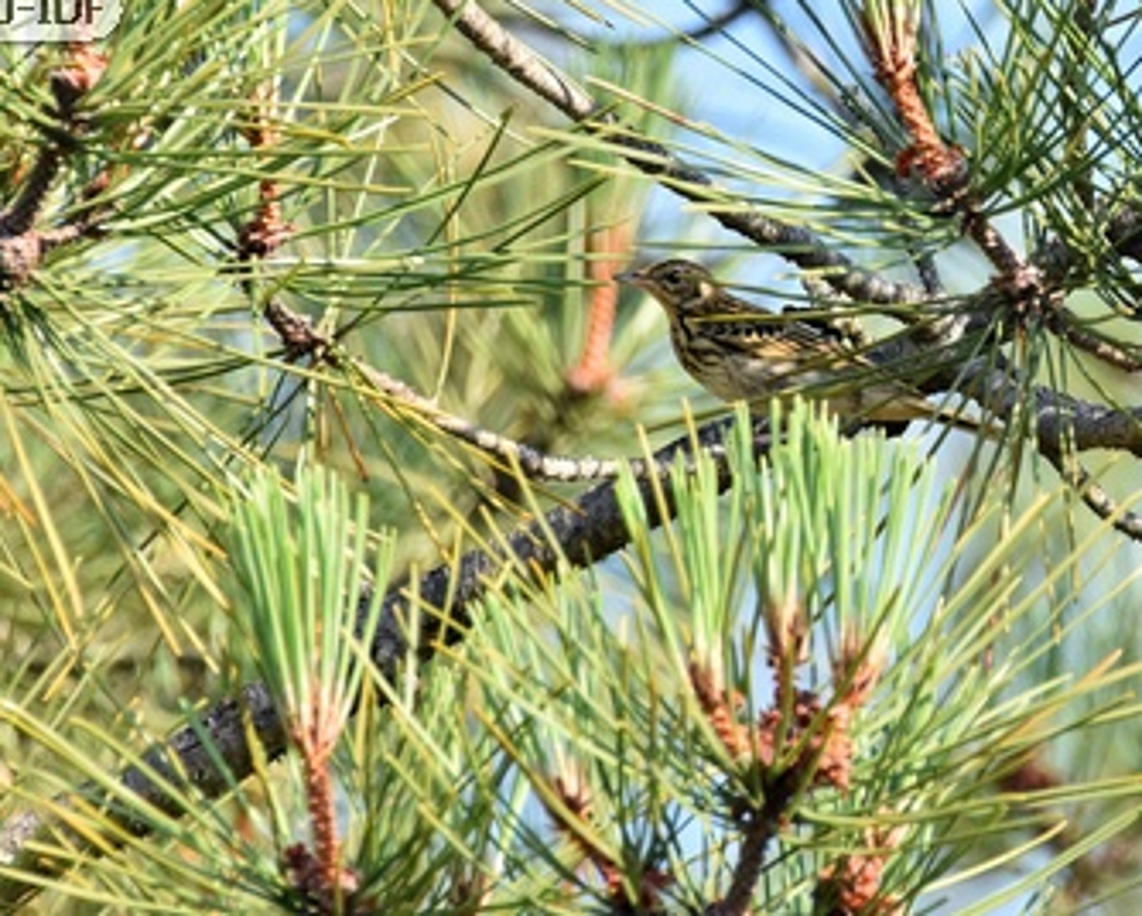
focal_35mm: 1035
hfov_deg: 1.9
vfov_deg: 1.5
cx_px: 578
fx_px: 35023
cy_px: 453
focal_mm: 600
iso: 1400
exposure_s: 1/1000
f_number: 11
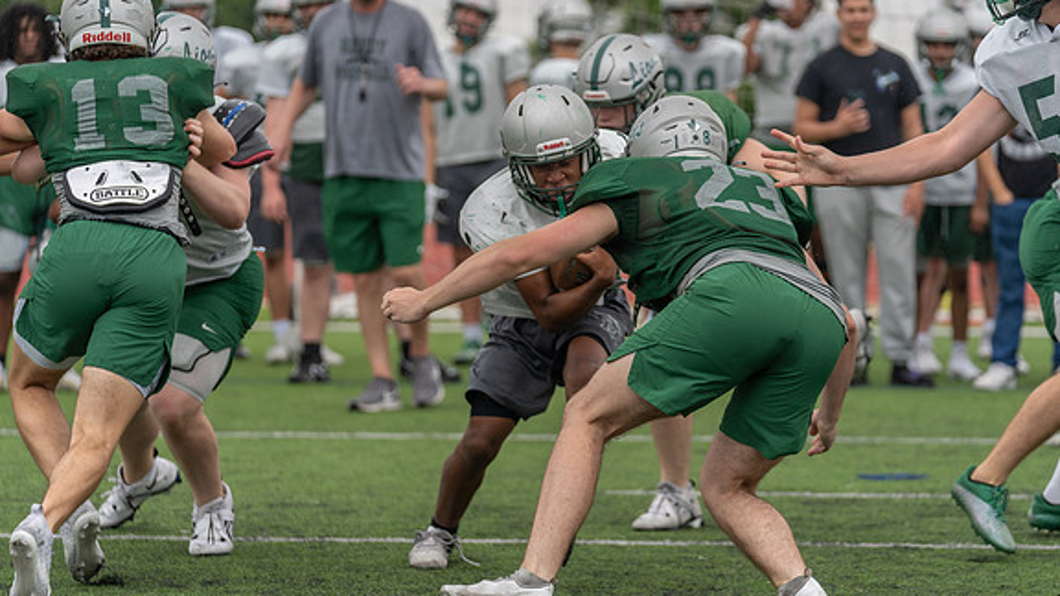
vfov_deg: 7.0
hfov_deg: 12.4
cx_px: 528
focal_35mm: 174
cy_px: 286
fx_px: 4891
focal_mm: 165
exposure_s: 1/1250
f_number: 3.5
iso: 200
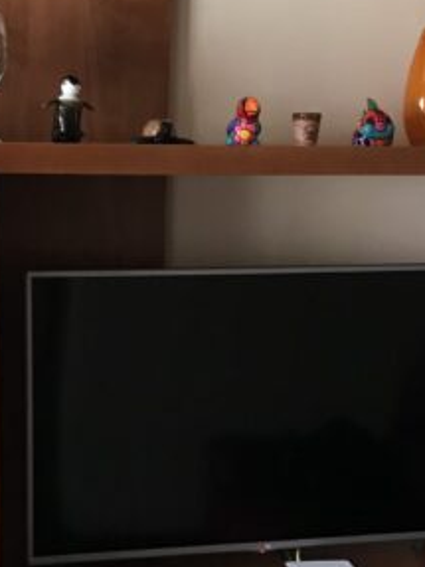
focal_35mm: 78
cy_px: 476
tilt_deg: -13.2
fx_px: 1278
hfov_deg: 18.7
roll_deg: -1.2
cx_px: 91
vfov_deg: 24.5
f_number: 1.8
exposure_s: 1/9
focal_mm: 3.99
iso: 100
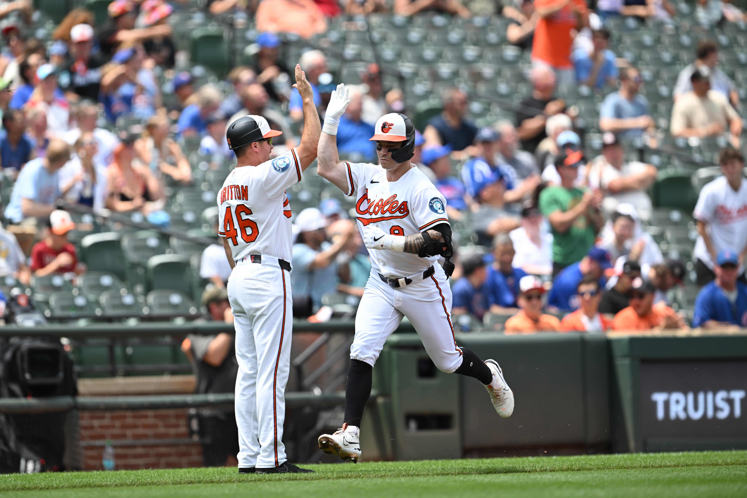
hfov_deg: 5.2
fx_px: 8299
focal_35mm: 400
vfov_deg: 3.4
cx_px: 374
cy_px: 249
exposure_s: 1/1600
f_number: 3.5
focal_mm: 400
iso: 200
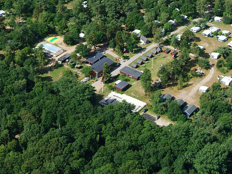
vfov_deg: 31.3
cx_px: 110
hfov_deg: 42.1
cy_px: 34
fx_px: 302
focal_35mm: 45
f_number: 2.2
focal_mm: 4.7
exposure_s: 1/1404
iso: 100
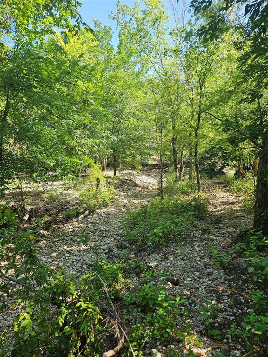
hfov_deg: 58.9
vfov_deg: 73.9
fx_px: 237
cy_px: 178
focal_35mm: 23
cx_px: 134
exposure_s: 1/378
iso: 25
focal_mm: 5.4
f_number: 1.8
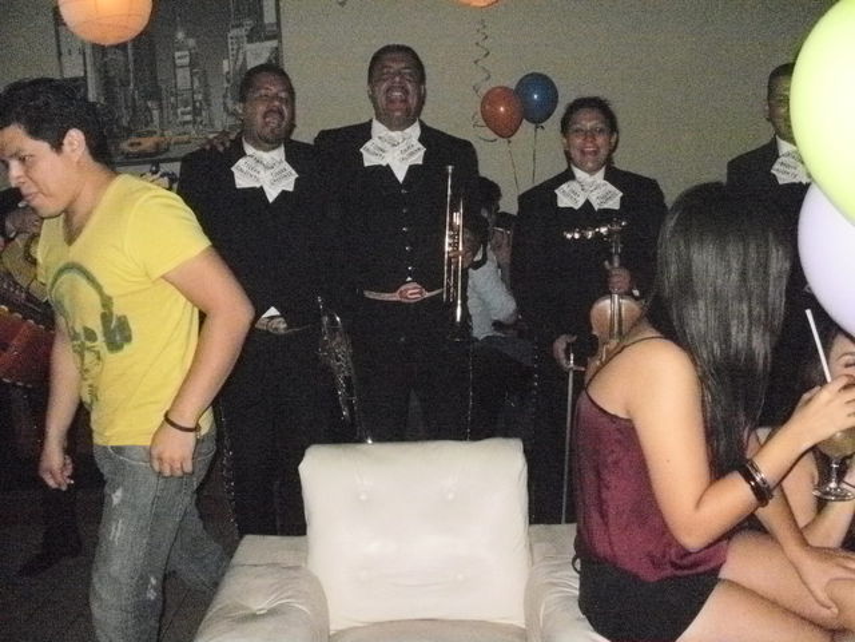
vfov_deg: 39.7
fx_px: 889
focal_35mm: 36
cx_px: 428
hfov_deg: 51.4
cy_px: 321
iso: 1600
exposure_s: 1/30
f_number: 3.5
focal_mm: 6.3
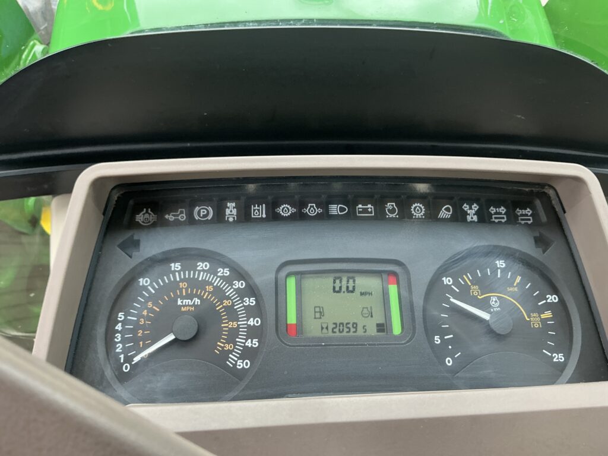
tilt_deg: -51.8
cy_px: 228
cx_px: 304
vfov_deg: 49.7
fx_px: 492
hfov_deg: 63.4
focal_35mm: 28
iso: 64
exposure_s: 1/122
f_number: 1.8
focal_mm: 3
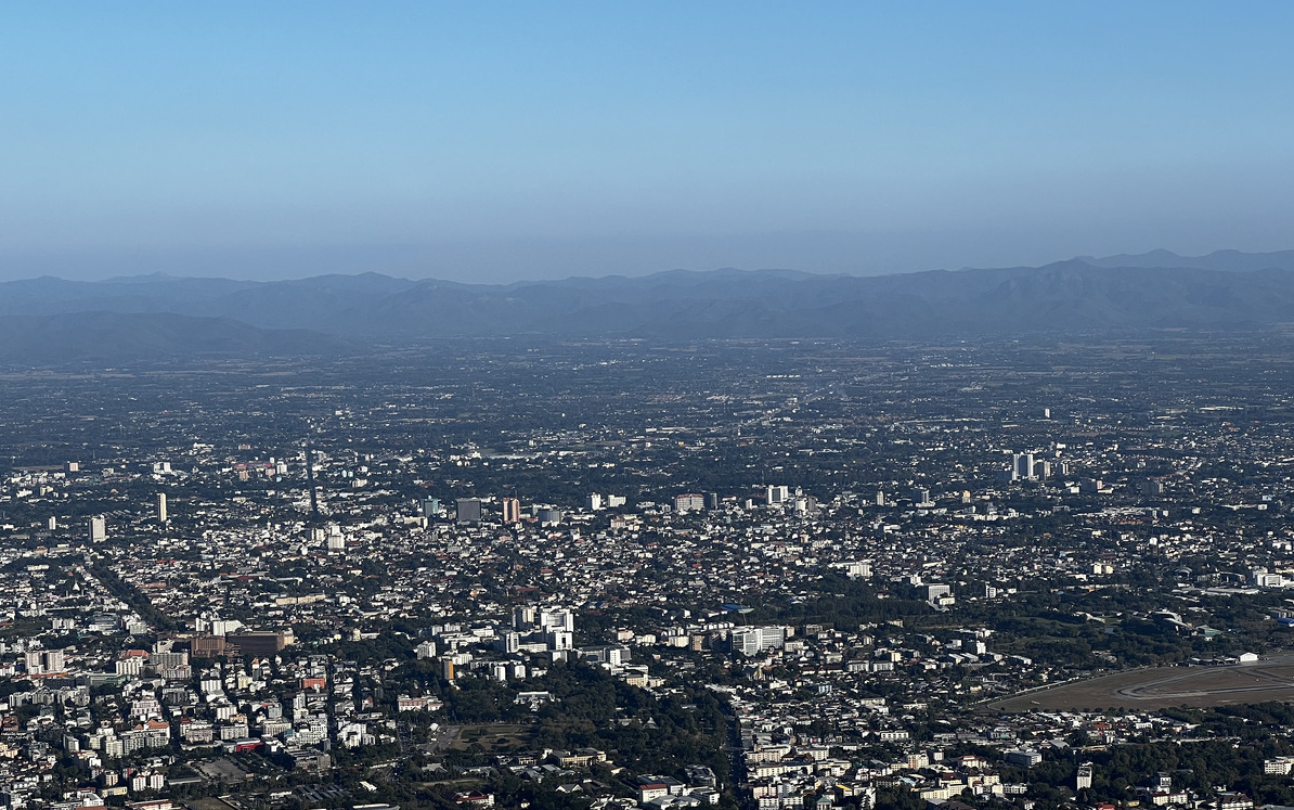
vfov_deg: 15.9
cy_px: 453
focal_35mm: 82
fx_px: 2893
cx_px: 646
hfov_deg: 25.2
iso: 32
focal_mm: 9
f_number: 2.8
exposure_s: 1/815
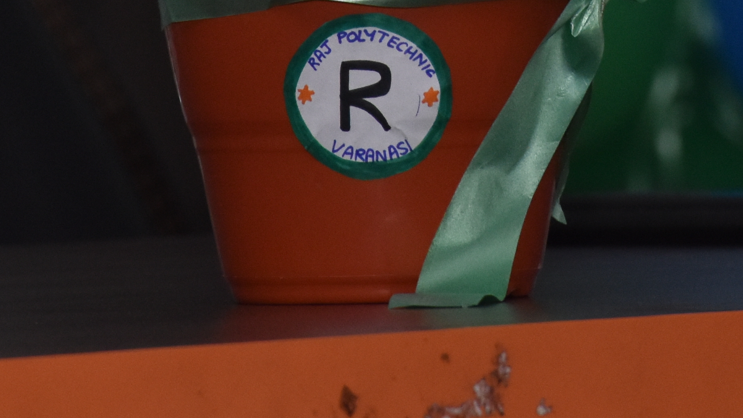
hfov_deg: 3.0
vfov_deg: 1.7
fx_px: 14166
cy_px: -297
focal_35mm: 719
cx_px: 517
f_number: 8
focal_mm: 140
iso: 800
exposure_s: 1/125
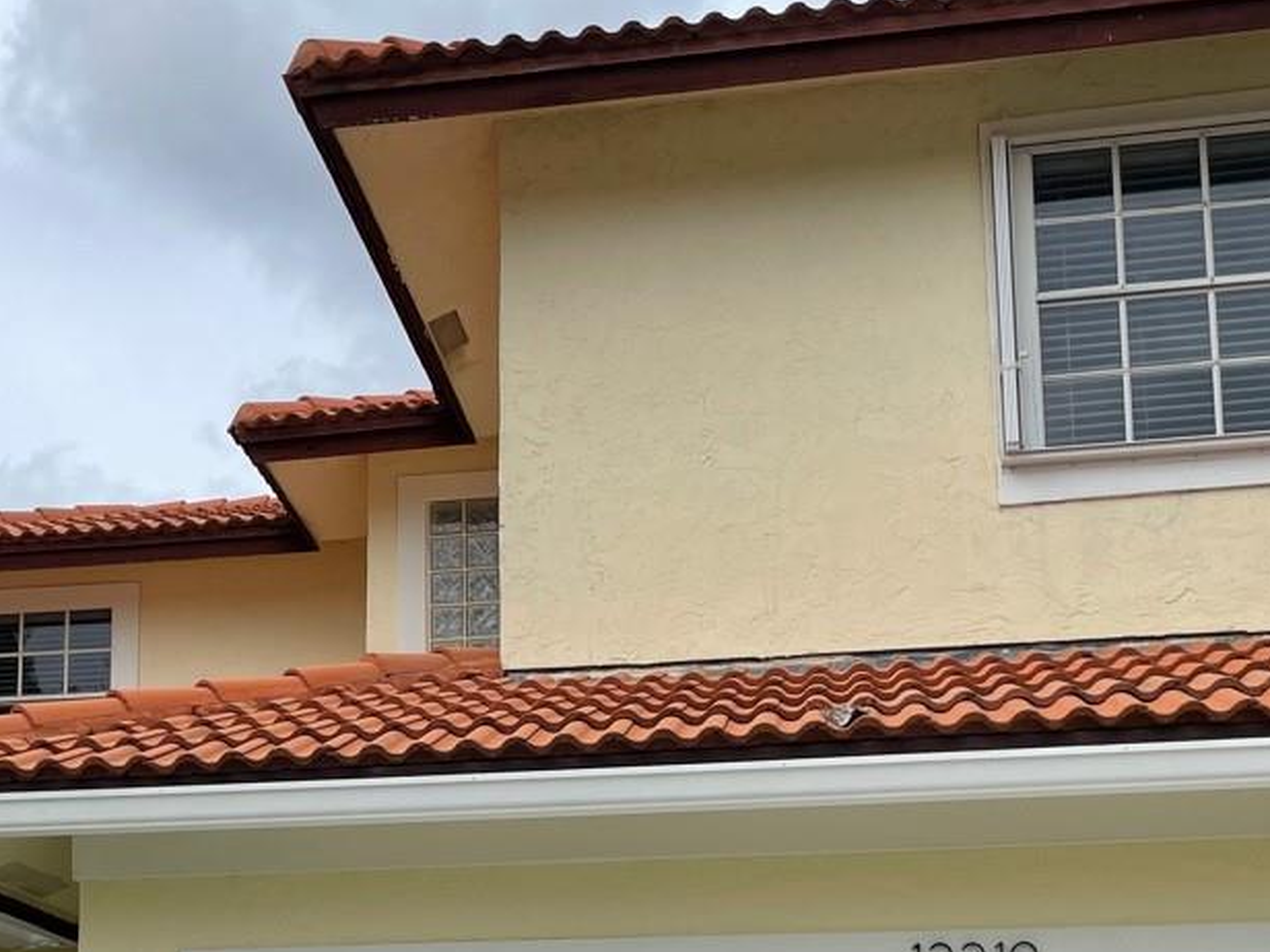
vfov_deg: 25.9
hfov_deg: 35.3
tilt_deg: +9.7
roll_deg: +0.4
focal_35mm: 54
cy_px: 915
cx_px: 456
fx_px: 1981
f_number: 1.6
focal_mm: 4.2
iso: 32
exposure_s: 1/4292
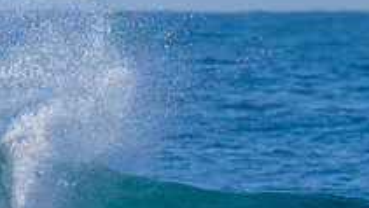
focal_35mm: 2376
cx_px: -28
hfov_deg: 0.9
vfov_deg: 0.5
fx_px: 23262
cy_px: 230
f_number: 11
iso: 720
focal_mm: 800
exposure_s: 1/2000
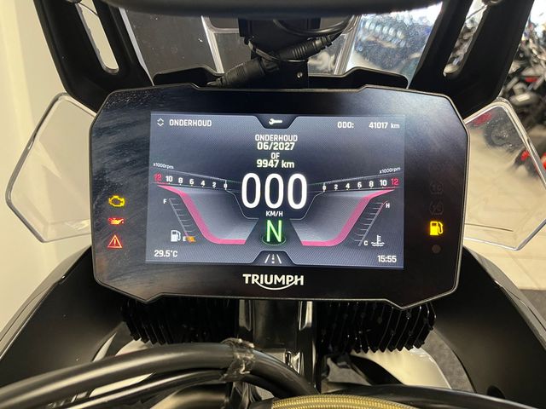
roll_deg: -3.7
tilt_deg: -25.8
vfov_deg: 53.1
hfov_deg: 67.3
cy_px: 204
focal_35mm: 26
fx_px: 410
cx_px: 273
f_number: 1.6
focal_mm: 5.1
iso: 250
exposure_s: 1/50
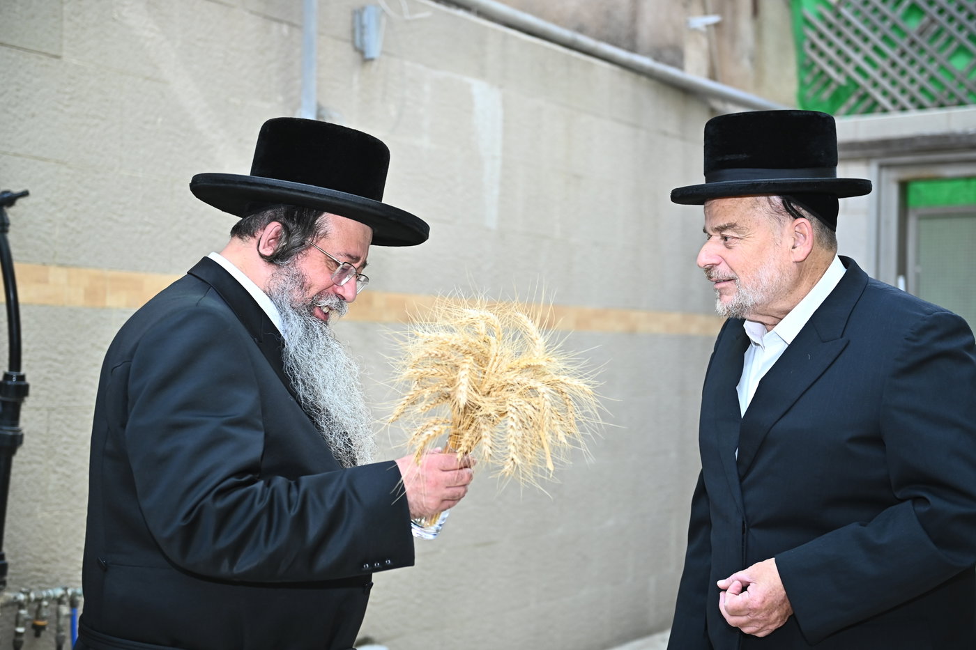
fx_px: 1518
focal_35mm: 56
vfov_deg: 24.2
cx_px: 488
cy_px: 325
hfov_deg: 35.6
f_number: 3.2
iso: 1000
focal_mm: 56
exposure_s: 1/160
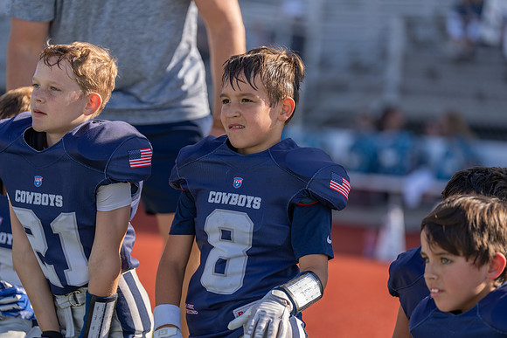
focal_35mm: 144
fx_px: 2028
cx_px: 254
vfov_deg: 9.5
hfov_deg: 14.2
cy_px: 169
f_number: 2.8
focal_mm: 144
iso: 100
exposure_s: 1/800
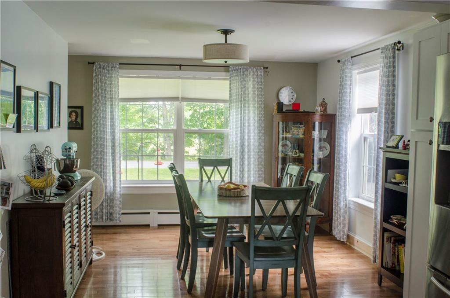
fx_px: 449
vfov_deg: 36.7
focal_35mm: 36
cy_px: 149
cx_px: 225
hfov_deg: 53.3
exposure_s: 1/4
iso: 200
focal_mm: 24
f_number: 11
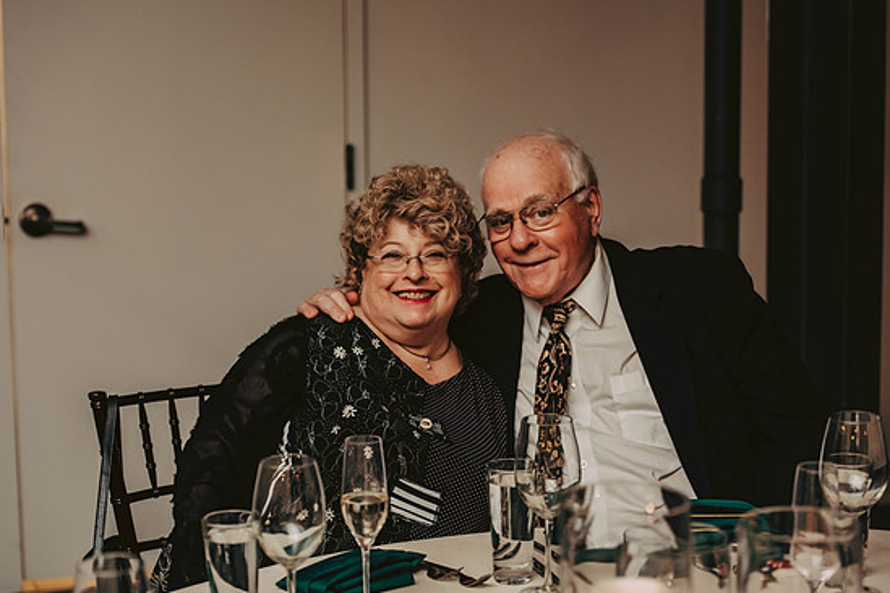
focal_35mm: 74
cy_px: 294
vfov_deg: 18.4
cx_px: 421
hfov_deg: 27.3
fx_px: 1829
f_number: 3.2
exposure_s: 1/200
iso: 2000
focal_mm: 70
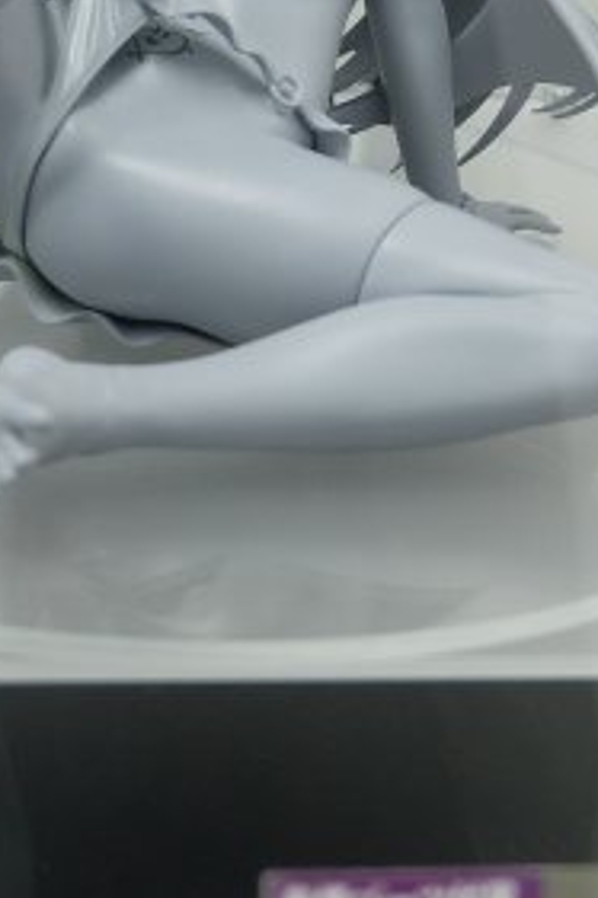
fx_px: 2270
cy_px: 13
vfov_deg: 21.6
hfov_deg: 15.0
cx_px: 267
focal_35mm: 91
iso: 1250
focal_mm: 21.1
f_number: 4
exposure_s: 1/125
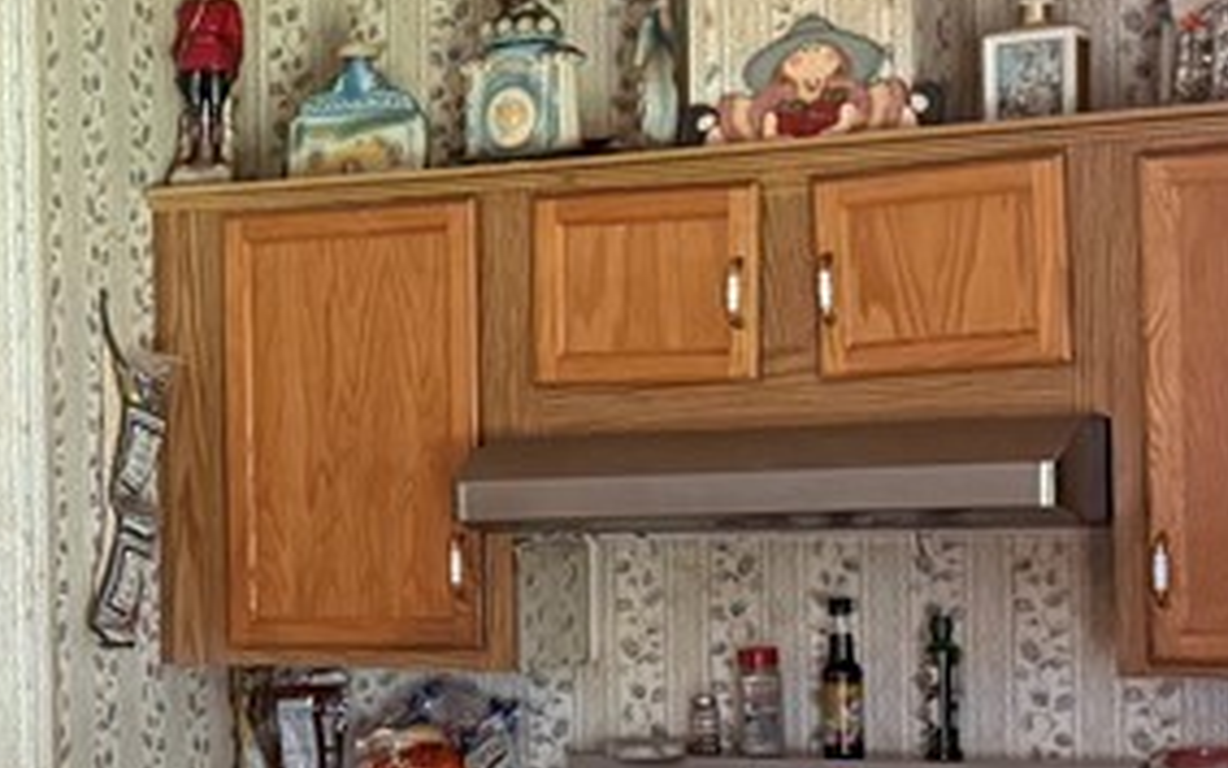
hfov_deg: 21.8
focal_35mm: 92
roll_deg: +1.2
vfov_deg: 14.2
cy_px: 586
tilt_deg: -0.9
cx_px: 35
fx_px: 3080
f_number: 1.78
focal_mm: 6.76
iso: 400
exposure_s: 1/60
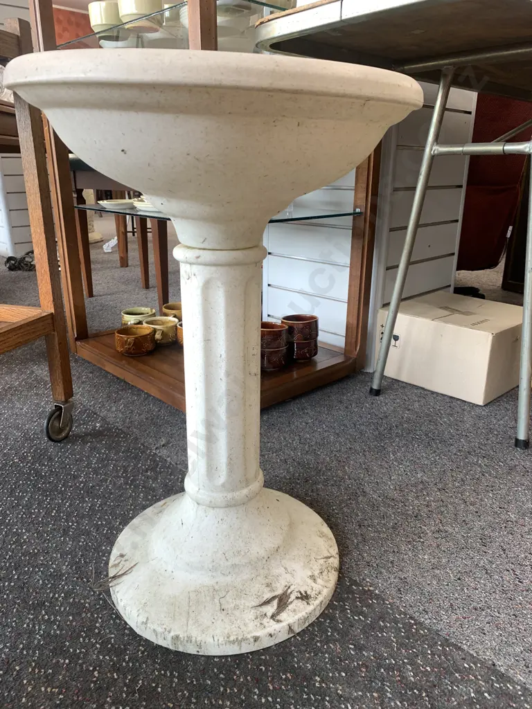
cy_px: 354
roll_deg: -0.2
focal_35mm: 26
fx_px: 533
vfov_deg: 67.3
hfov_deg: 53.1
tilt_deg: -18.6
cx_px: 266
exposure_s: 1/100
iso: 80
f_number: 1.8
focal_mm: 4.25
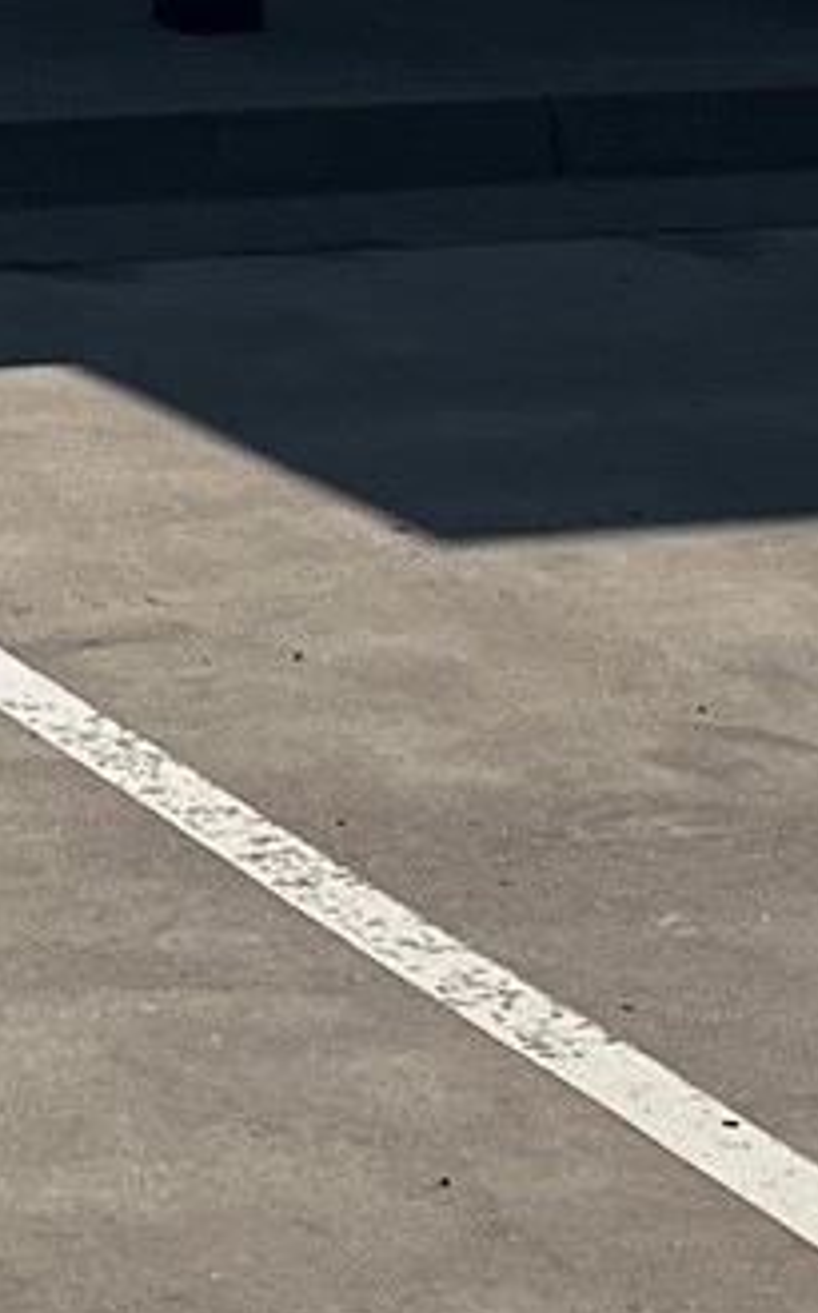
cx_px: -459
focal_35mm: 161
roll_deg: -0.4
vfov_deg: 12.3
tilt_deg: -2.3
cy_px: -770
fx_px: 5755
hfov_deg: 8.0
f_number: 1.6
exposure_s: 1/9091
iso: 50
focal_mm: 5.1
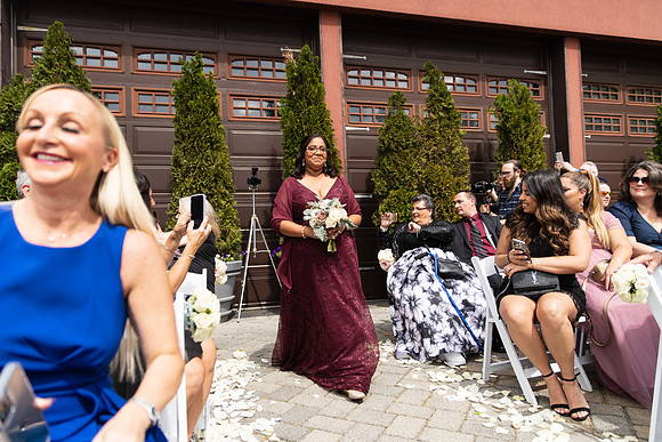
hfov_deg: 73.7
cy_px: 221
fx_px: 441
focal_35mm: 24
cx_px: 331
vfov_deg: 53.2
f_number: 2.8
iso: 125
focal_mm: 24
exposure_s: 1/1600
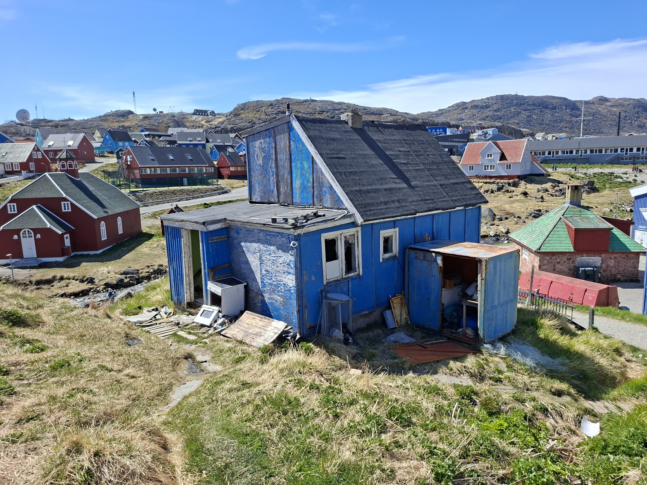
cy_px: 242
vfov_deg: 58.9
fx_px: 430
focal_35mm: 23
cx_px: 324
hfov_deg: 73.9
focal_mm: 5.54
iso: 50
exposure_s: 1/2096
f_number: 1.8
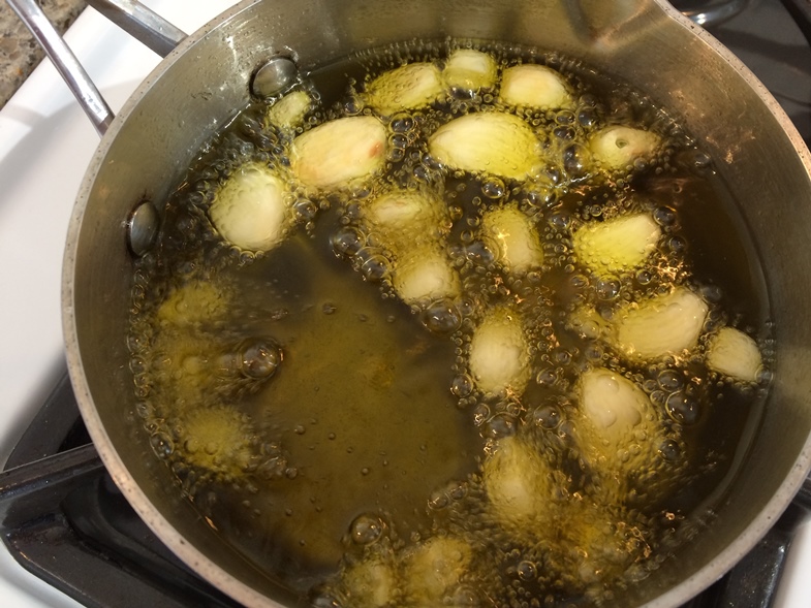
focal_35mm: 29
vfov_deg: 48.2
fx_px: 680
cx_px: 406
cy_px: 304
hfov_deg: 61.7
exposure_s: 1/30
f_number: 2.2
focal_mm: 4.15
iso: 80
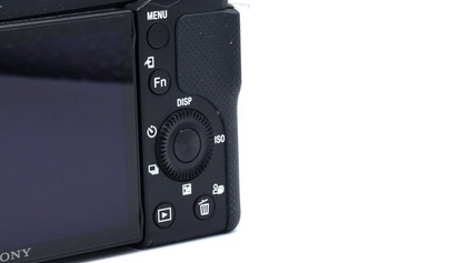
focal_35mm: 137
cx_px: 21
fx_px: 1700
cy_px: 48
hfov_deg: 15.4
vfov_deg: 8.8
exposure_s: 1/125
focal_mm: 55
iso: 800
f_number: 14
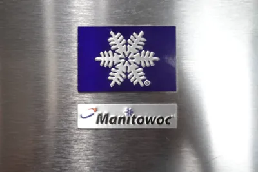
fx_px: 344
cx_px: 129
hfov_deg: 41.1
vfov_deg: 28.1
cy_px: 86
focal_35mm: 48
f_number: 4
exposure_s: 1/50
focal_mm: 18.24
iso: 800
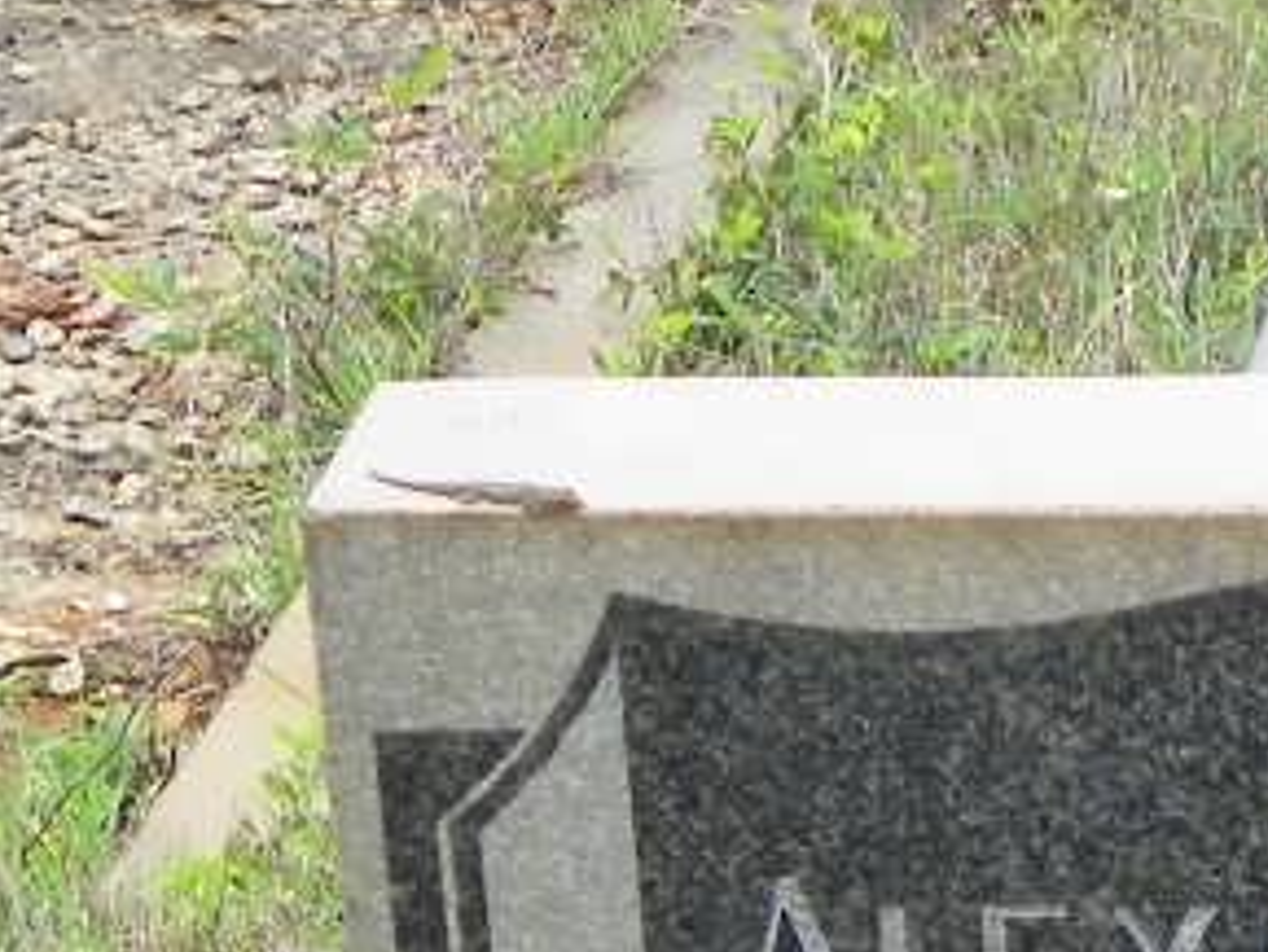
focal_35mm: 257
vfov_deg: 5.7
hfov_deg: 7.6
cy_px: 1882
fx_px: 9418
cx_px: 1781
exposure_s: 1/160
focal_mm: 11
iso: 64
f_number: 3.5
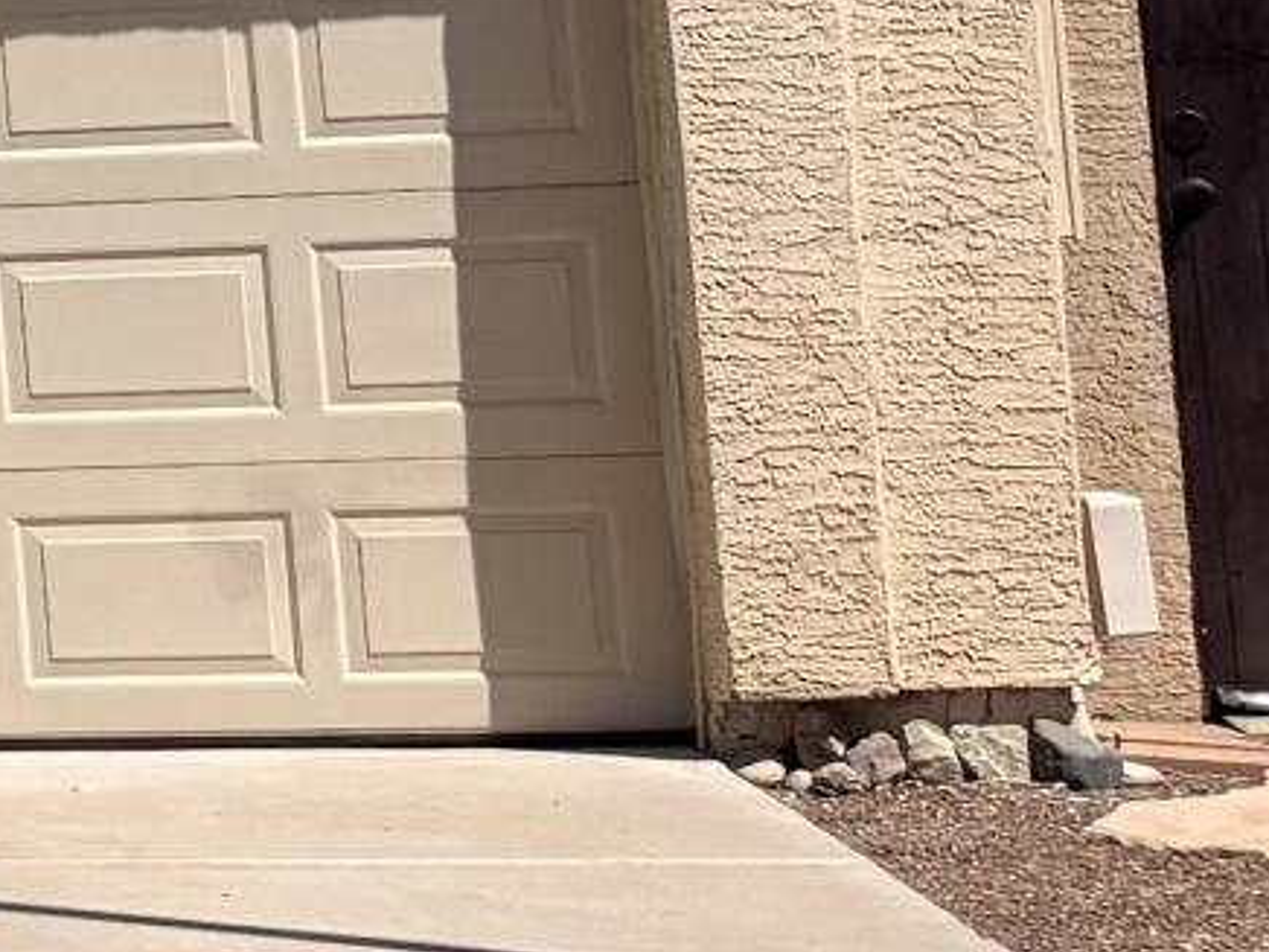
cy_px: -381
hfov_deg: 9.2
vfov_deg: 8.8
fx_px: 6049
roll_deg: +2.2
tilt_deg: +5.7
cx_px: -2701
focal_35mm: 165
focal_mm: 6.76
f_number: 1.78
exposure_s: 1/8130
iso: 80
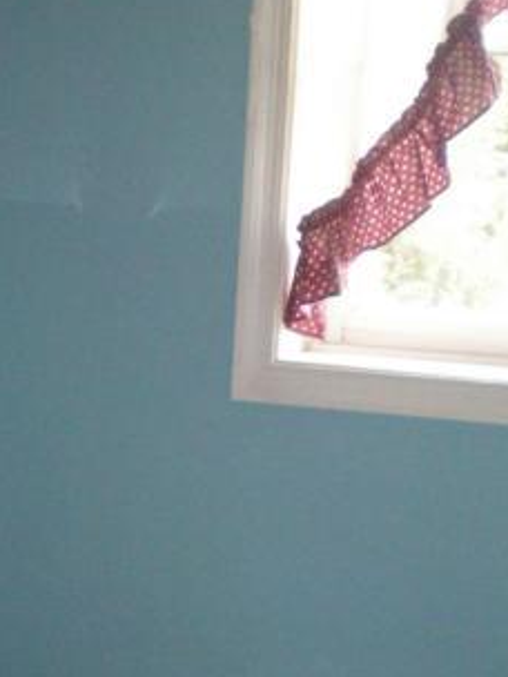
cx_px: 29
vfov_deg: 20.3
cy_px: 506
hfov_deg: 15.2
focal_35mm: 96
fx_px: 1878
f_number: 3.1
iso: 200
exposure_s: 1/60
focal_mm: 6.3
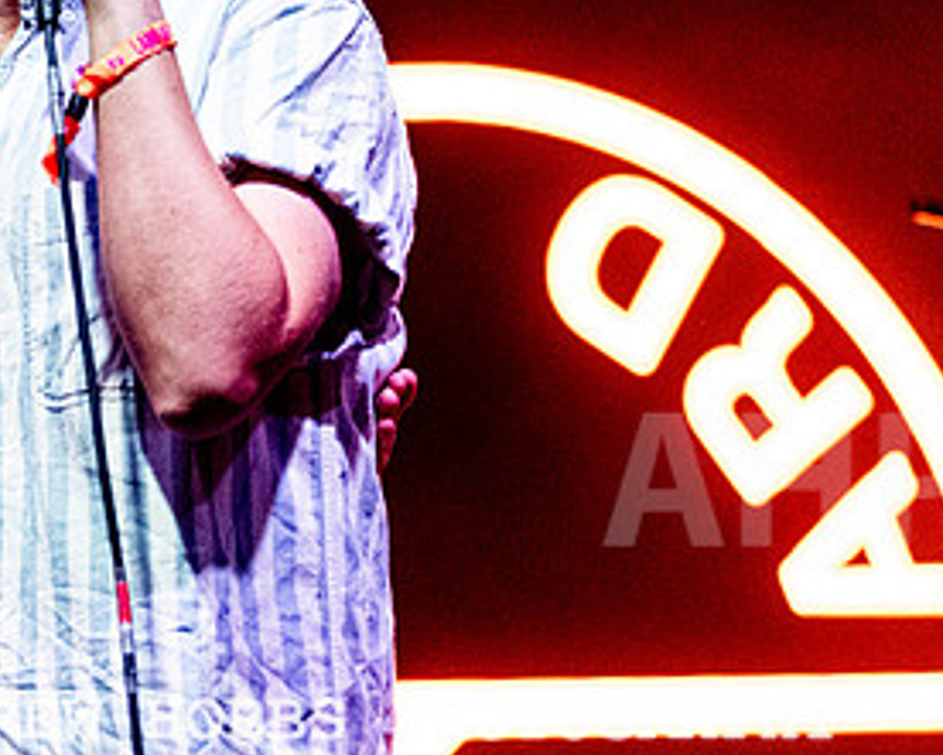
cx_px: -6
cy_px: -65
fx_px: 4970
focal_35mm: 178
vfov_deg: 8.6
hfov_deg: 10.7
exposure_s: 1/640
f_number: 2.8
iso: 5000
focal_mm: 70
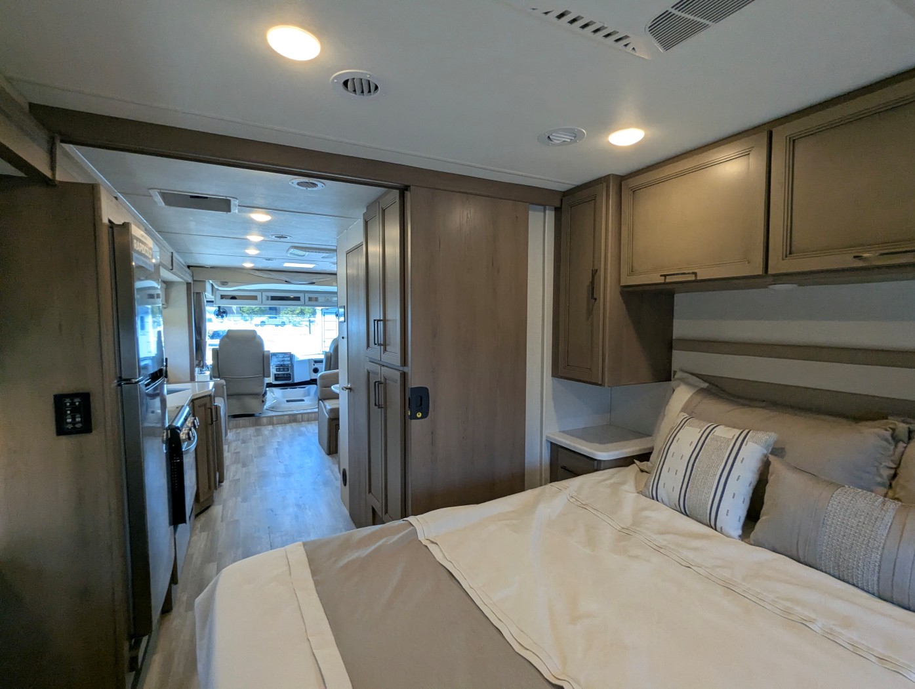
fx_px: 423
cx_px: 458
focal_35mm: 16
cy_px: 344
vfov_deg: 78.2
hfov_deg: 94.4
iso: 210
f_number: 2.2
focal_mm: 2.35
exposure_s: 1/218
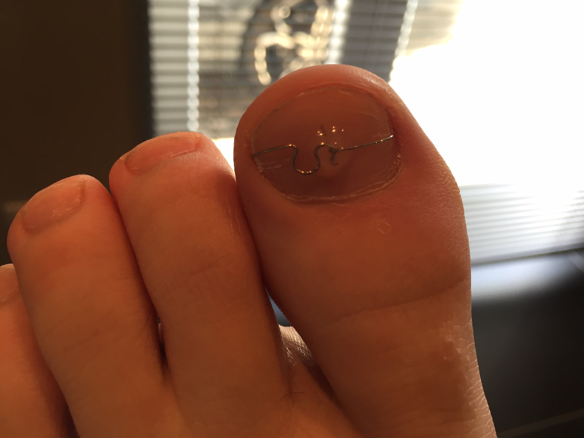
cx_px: 292
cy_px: 219
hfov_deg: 61.7
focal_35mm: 29
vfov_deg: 48.2
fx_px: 489
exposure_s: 1/33
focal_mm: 4.15
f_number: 2.2
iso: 32
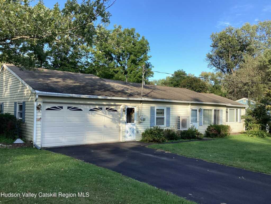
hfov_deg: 58.4
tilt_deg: +2.0
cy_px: 102
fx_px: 243
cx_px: 136
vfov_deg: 45.4
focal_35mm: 31
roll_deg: -1.2
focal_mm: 3.3
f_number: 2.4
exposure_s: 1/450
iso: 25
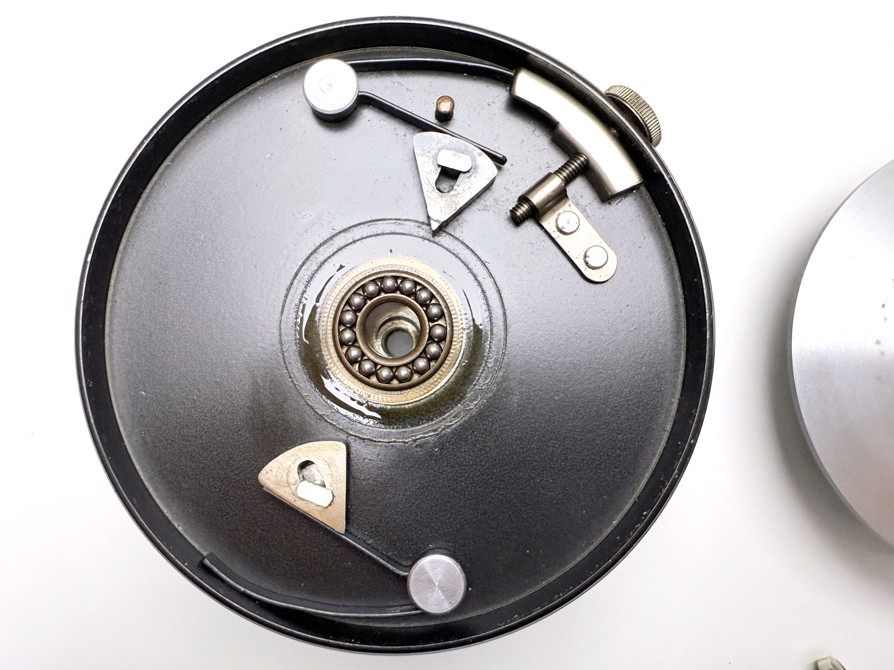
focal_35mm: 24
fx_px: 620
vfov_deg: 56.8
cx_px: 447
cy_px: 335
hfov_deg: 71.6
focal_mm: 6.76
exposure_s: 1/241
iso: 64
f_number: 1.78
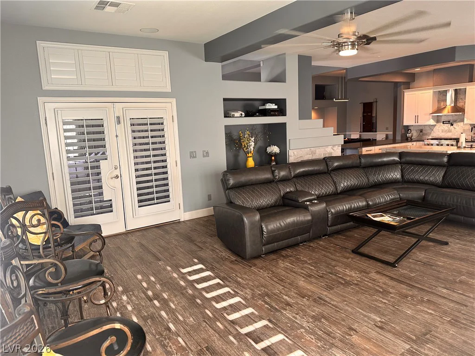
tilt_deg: -8.3
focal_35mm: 24
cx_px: 238
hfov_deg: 71.6
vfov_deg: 56.8
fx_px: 329
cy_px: 178
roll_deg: +2.2
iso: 125
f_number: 1.78
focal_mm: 6.86
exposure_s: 1/60
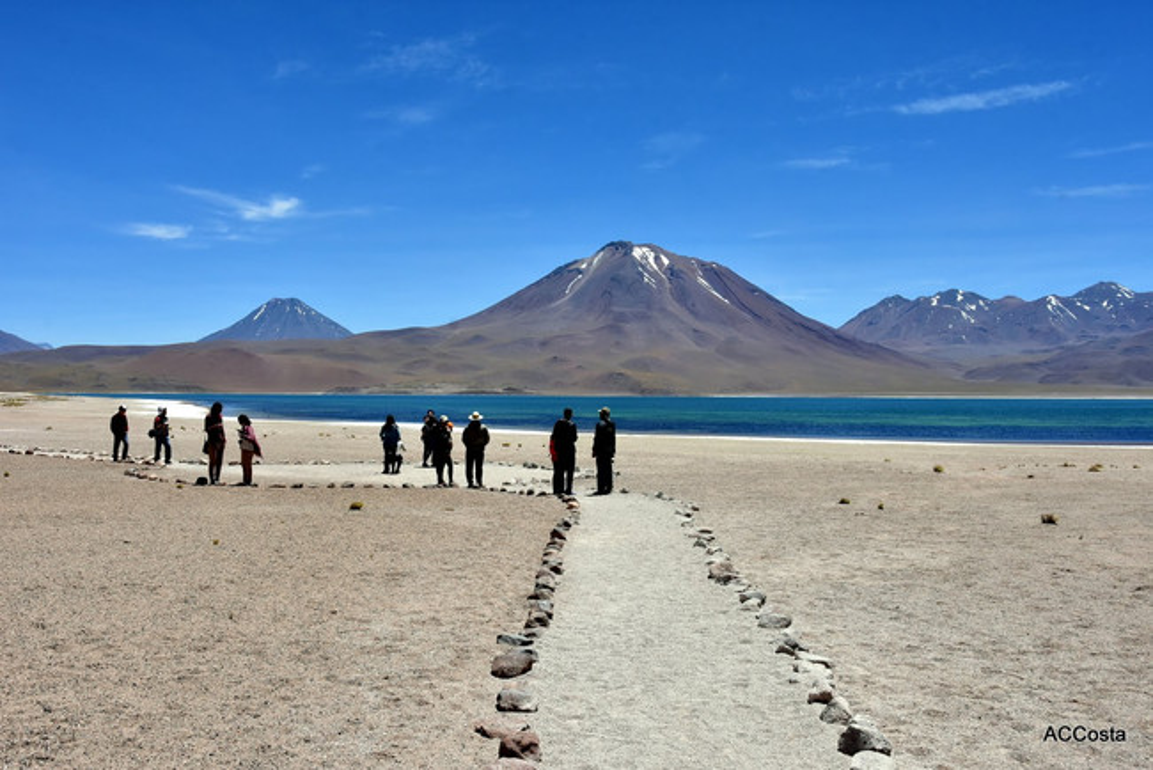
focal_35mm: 36
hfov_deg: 53.1
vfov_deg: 36.9
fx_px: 1153
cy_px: 385
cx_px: 576
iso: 640
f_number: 14
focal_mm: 24
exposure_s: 1/800
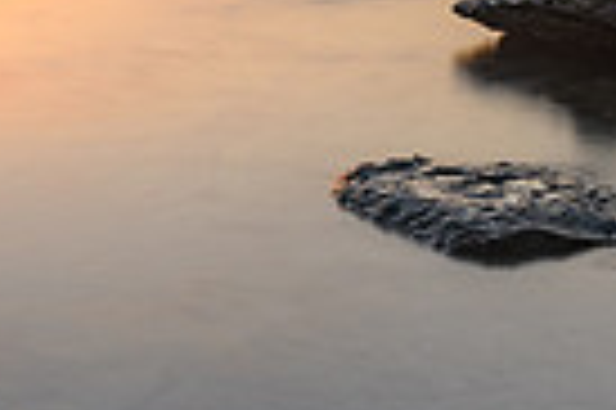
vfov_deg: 10.6
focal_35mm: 128
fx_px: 2188
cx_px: -27
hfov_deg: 15.7
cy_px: 47
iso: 50
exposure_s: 20
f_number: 14
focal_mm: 20
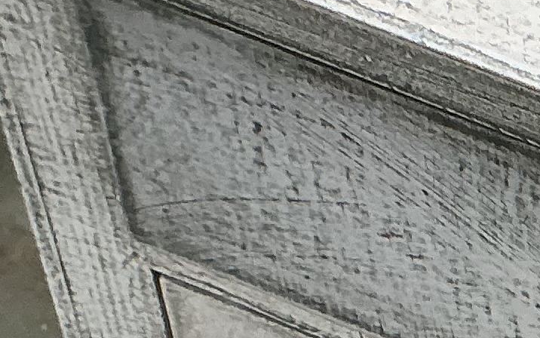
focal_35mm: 173
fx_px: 2547
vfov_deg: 7.5
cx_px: 917
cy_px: 441
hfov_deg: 11.4
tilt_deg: -50.4
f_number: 1.8
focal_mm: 3
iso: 64
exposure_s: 1/50
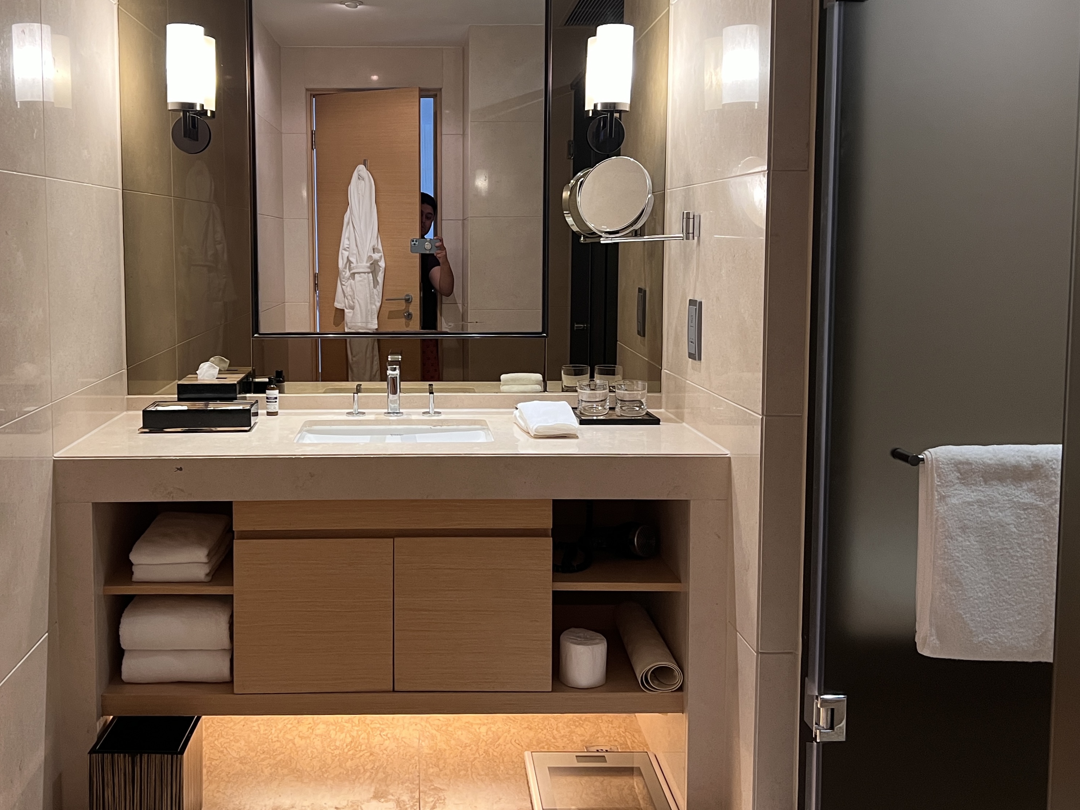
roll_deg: +0.9
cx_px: 425
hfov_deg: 53.5
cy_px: 319
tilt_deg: -3.4
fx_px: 1061
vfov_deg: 41.6
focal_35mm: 34
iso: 160
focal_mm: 5.7
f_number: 1.5
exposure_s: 1/50
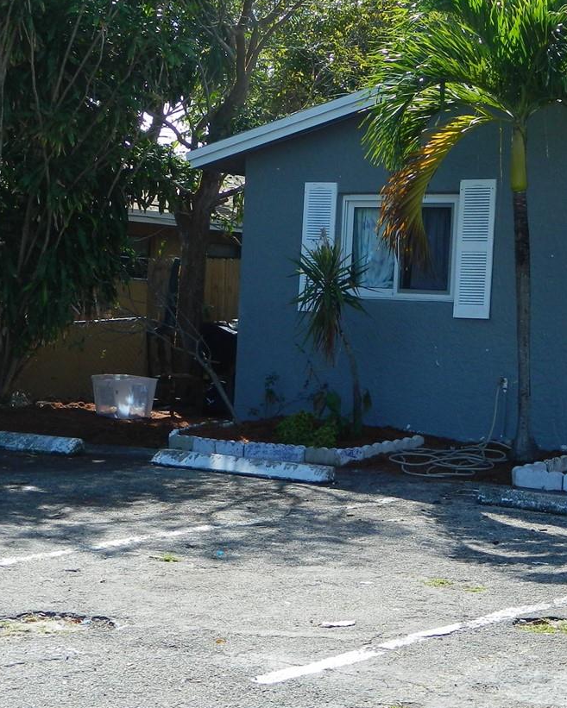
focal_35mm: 78
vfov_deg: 24.4
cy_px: 354
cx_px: 382
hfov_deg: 19.6
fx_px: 1636
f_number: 3.5
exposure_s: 1/400
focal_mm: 7.3
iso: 80
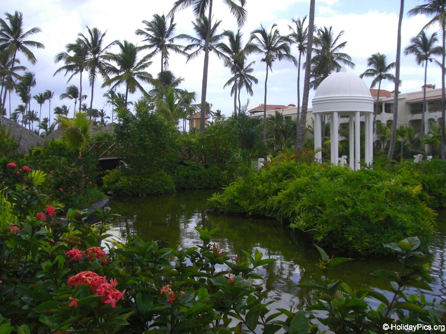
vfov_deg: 37.7
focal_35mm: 38
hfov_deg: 49.0
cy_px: 167
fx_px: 490
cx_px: 223
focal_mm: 6.2
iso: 100
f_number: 8
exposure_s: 1/160
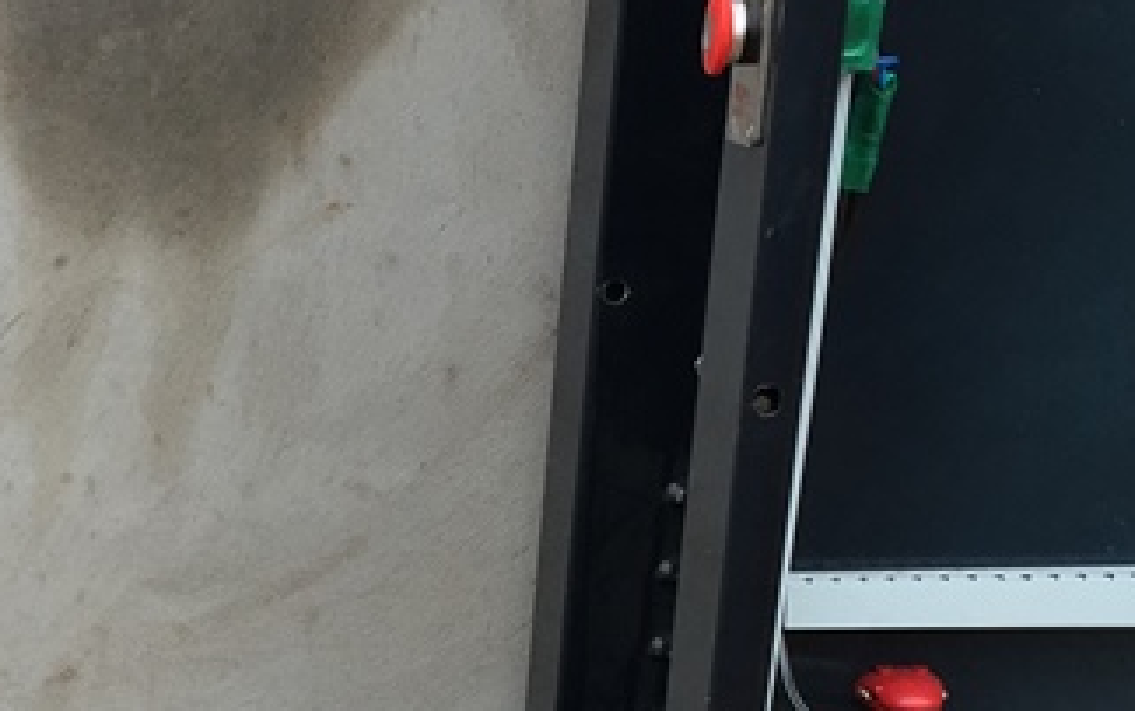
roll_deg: -1.4
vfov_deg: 13.6
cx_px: -81
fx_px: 2817
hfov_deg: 21.7
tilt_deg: -22.9
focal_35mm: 91
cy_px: 1026
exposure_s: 1/425
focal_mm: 4.15
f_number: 2.2
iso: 32
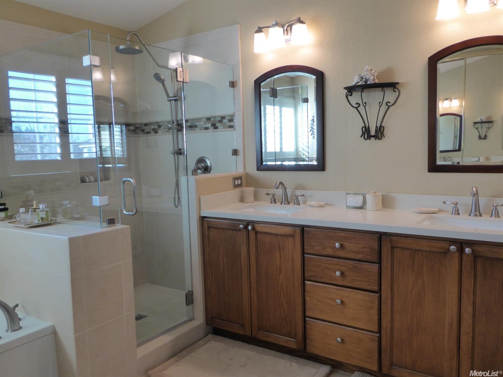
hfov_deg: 61.7
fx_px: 421
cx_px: 252
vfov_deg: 48.2
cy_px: 188
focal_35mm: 29
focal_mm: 5
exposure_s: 1/60
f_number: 3.5
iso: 400
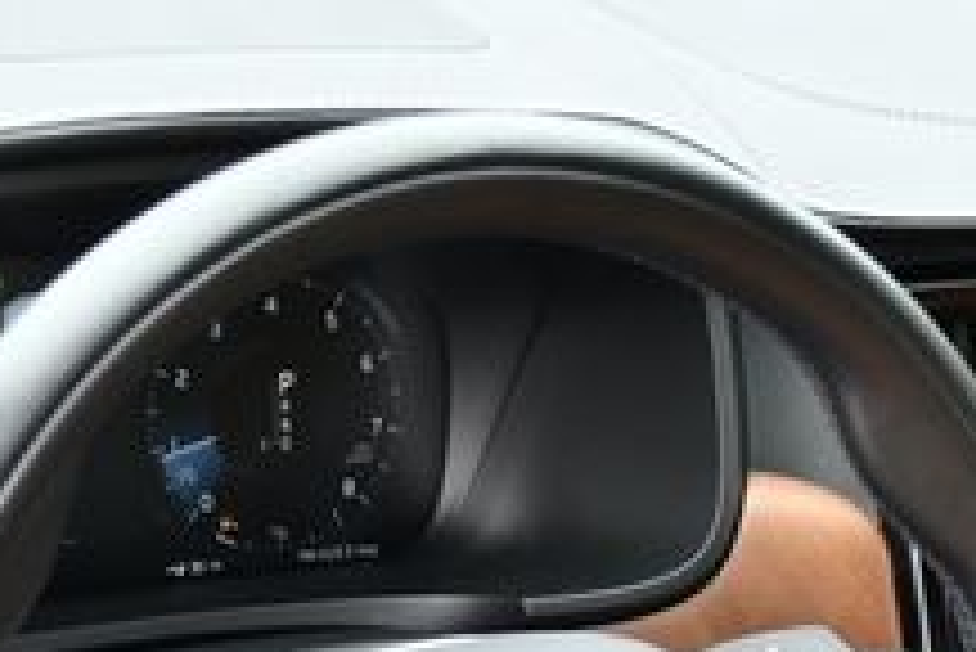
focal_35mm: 130
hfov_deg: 15.7
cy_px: 854
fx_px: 3527
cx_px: 598
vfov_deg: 10.3
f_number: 4.5
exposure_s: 1/250
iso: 400
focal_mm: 22
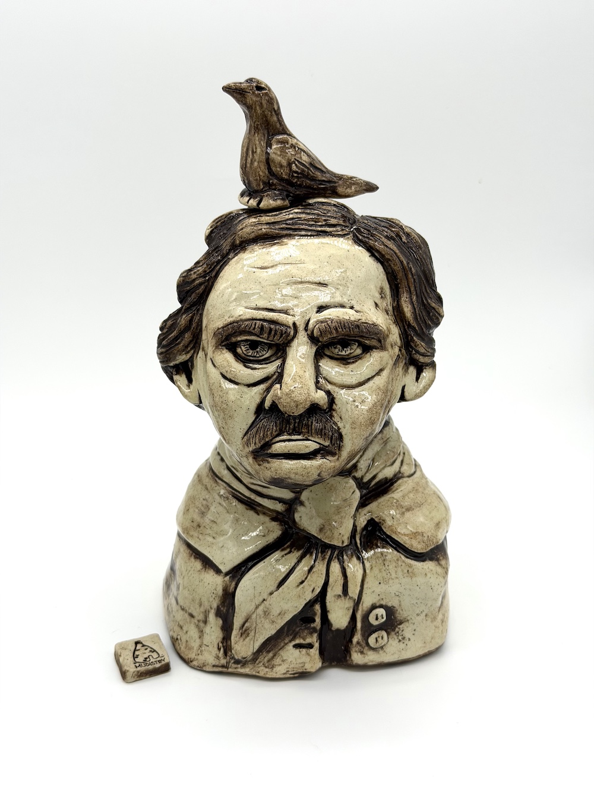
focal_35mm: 48
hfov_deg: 30.3
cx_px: 297
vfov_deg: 39.7
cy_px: 396
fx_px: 1098
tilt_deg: -22.9
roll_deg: -0.3
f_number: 1.78
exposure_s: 1/1027
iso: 64
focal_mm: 6.76
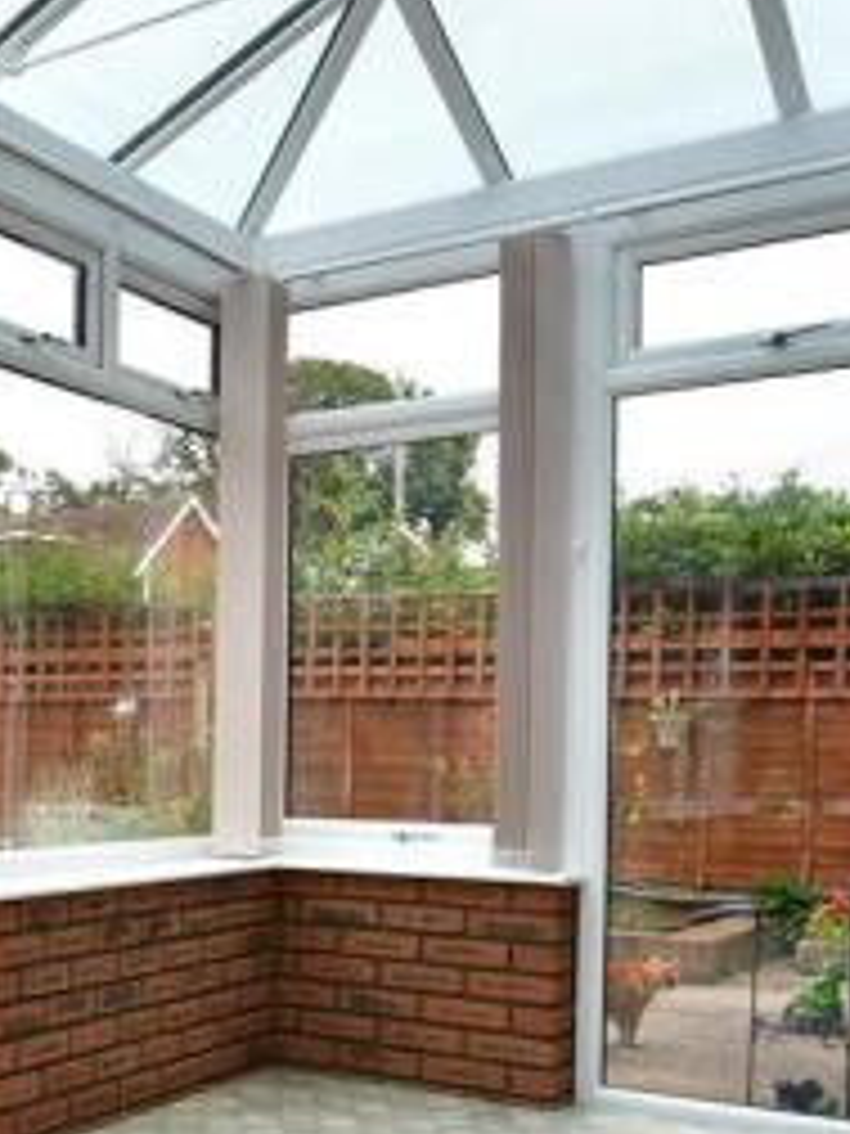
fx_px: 1473
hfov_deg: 26.6
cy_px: 767
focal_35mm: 45
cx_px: -292
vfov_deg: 41.5
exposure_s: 1/80
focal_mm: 12
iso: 100
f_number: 7.1
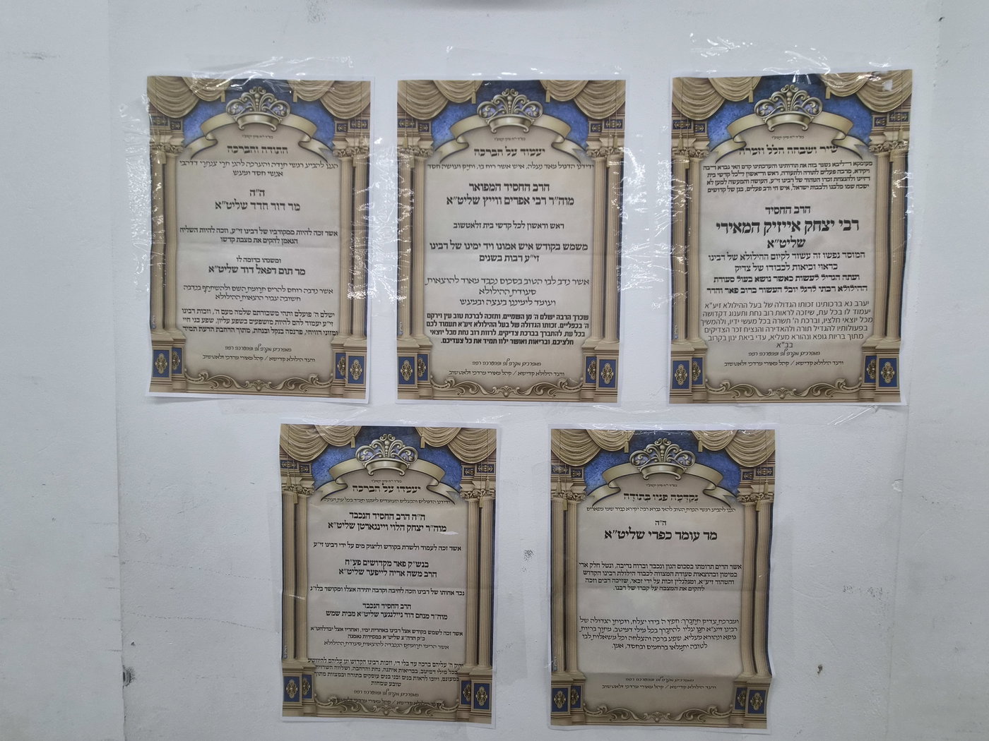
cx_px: 494
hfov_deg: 106.2
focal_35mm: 13
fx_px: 371
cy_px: 370
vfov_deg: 89.9
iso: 160
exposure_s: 1/100
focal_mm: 2.2
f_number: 2.2
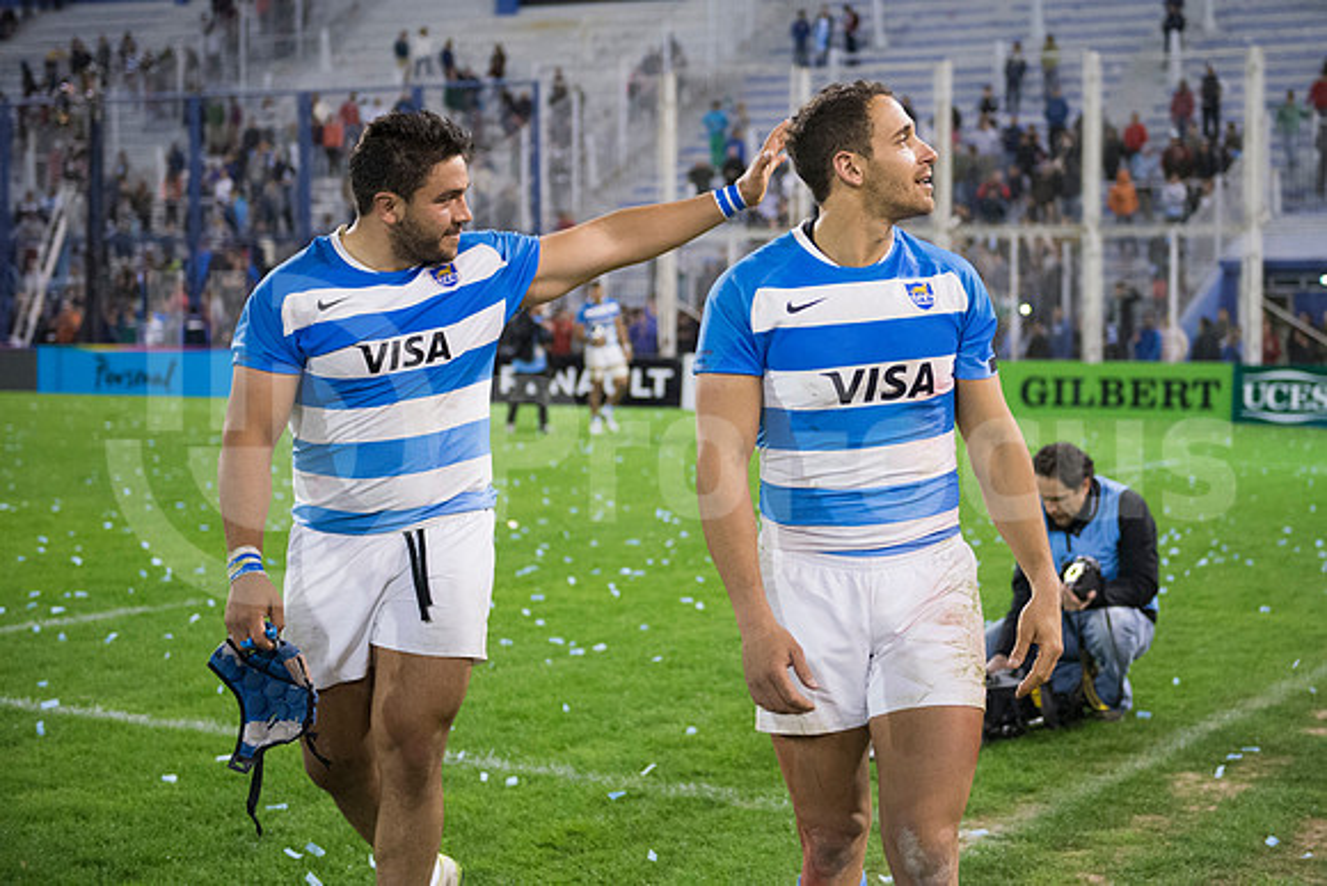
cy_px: 443
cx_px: 664
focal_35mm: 55
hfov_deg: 36.2
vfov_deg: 24.6
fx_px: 2028
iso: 4500
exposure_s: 1/1250
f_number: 2.8
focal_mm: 55
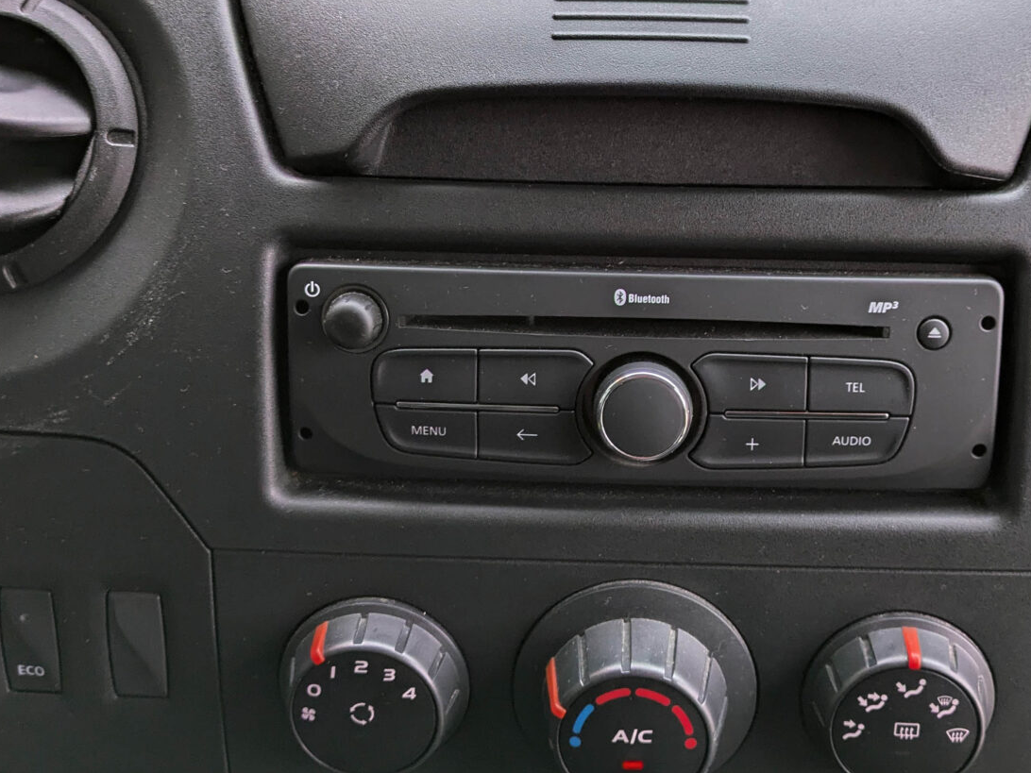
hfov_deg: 41.7
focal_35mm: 45
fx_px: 1340
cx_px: 651
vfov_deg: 32.1
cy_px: 298
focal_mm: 6.86
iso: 80
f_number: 1.8
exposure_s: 1/3200
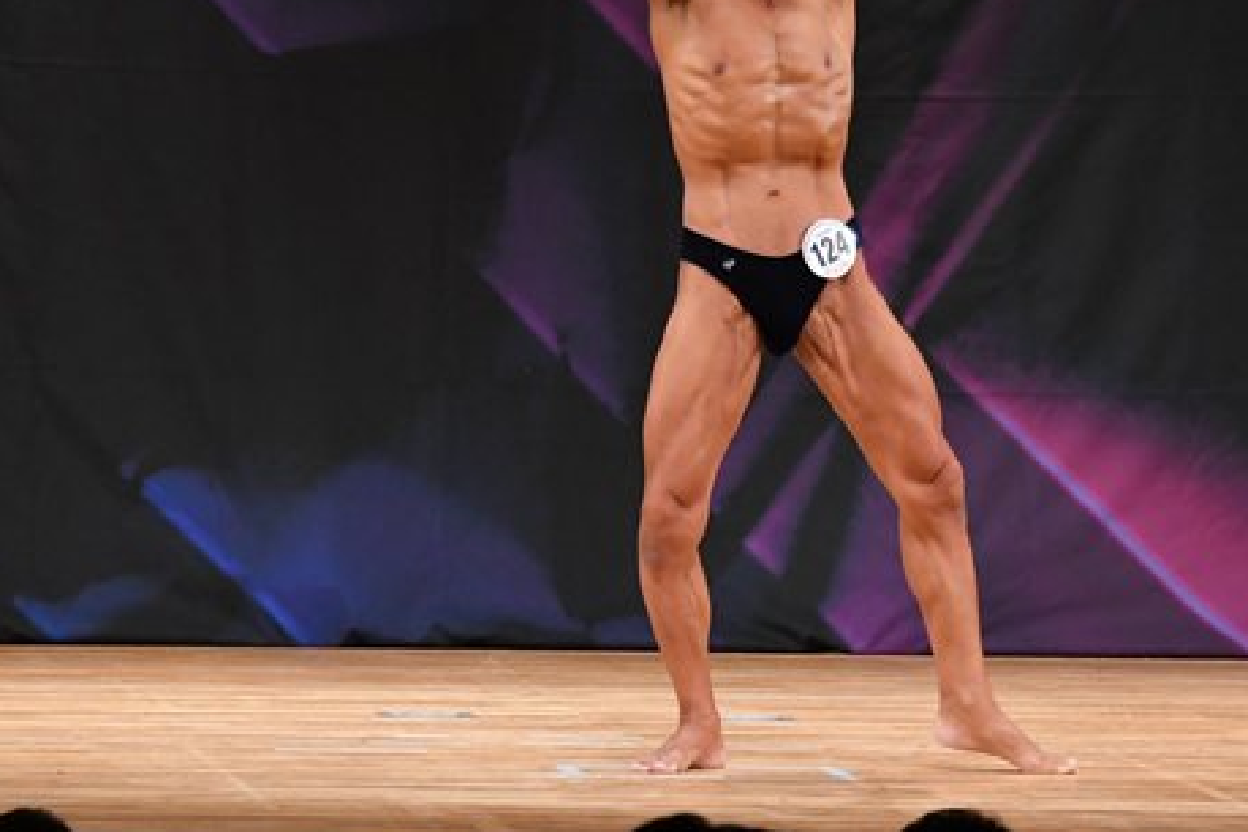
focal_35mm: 366
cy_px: 209
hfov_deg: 5.6
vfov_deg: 3.8
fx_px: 12687
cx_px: 741
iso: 3200
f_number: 5.6
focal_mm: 145
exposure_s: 1/400
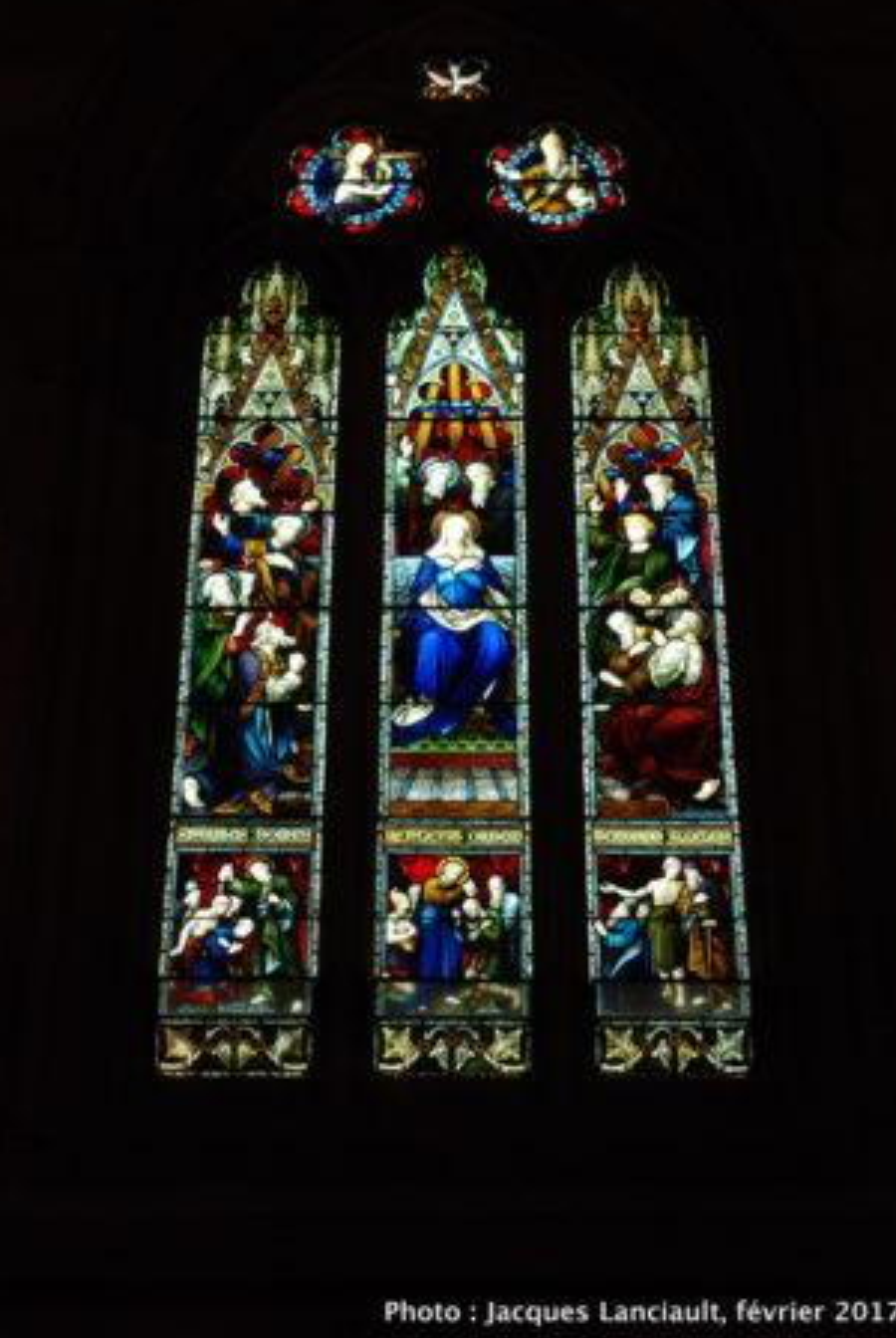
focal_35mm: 59
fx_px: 2179
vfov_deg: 34.1
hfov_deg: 23.2
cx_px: 438
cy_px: 609
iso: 800
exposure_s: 1/80
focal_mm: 35
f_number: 4.5
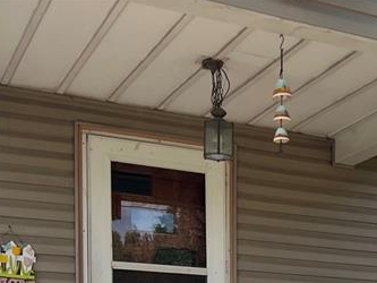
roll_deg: -0.1
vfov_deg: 16.7
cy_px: 431
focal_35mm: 80
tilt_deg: -3.1
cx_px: 336
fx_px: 872
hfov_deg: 23.8
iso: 50
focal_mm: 5.7
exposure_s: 1/1377
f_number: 1.5
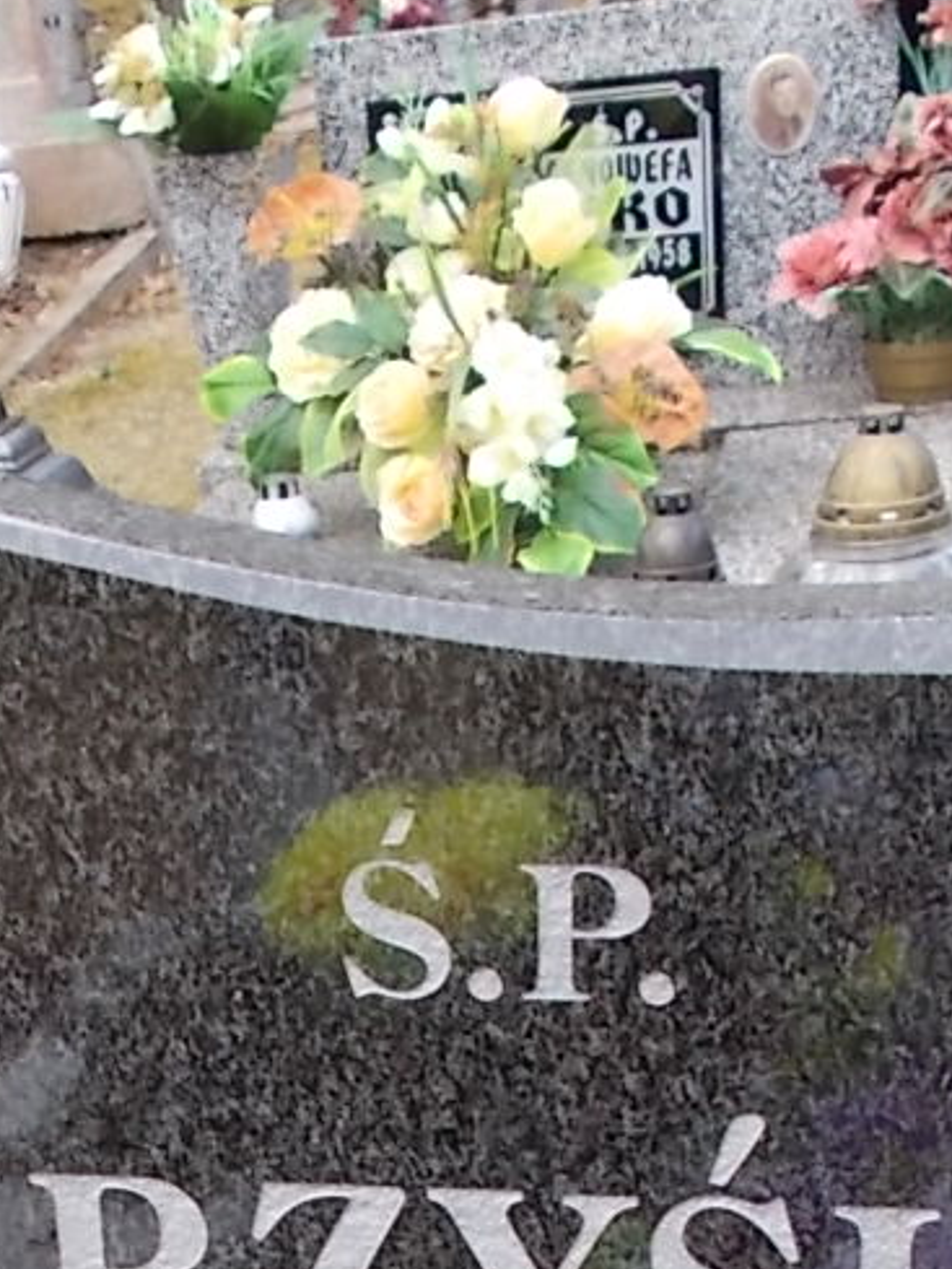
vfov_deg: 21.5
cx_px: 148
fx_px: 3116
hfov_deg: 17.2
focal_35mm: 85
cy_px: 1495
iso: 80
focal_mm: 4.6
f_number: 3.2
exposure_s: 1/160
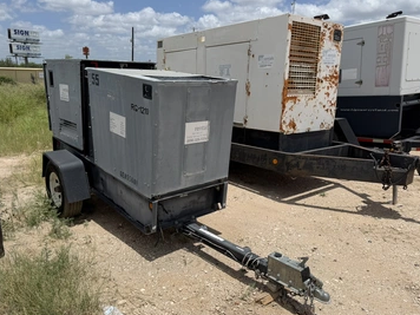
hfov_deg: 65.2
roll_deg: -1.9
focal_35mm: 27
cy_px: 165
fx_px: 328
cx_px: 192
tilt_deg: -13.3
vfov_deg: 51.3
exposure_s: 1/9091
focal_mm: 6.76
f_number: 1.78
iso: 80
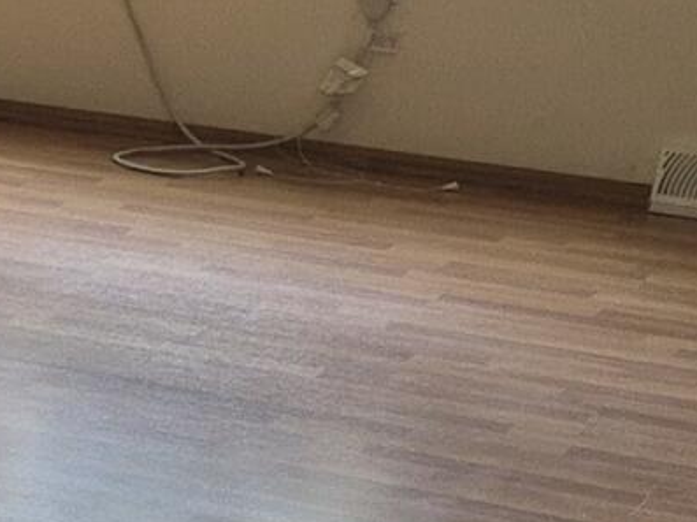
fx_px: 3500
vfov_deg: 8.5
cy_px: 104
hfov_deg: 8.5
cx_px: -1714
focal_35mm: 174
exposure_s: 1/120
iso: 100
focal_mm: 5.4
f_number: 1.8
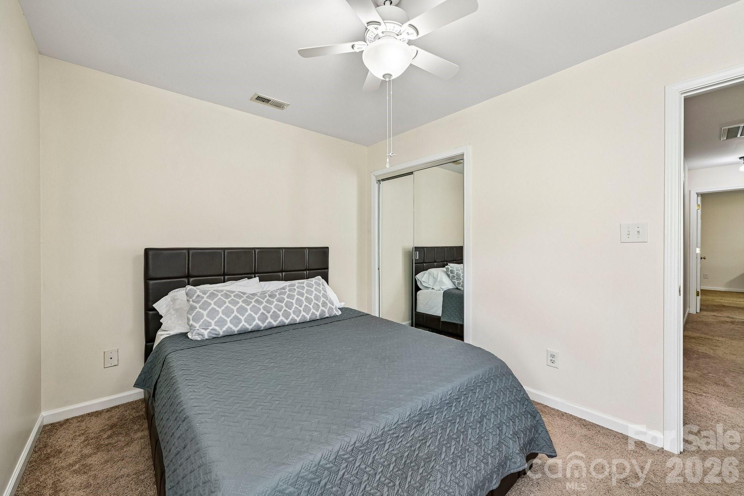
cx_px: 372
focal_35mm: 14
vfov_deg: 81.2
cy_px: 248
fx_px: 289
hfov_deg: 104.3
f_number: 8
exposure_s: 1/15
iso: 320
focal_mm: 14
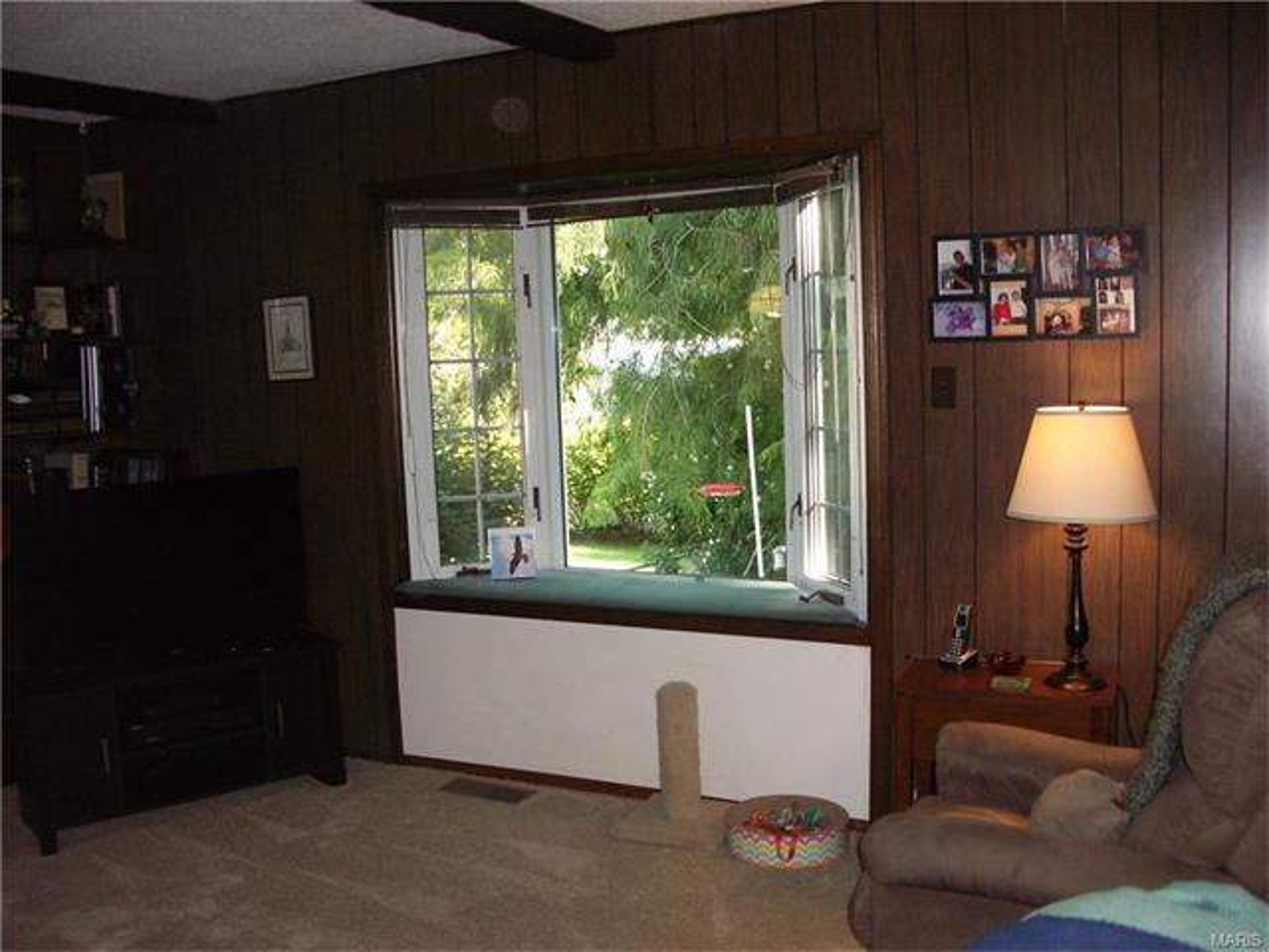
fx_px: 1283
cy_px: 476
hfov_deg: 52.6
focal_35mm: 35
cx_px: 634
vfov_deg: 40.7
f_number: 2.6
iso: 200
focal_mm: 5.8
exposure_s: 1/60
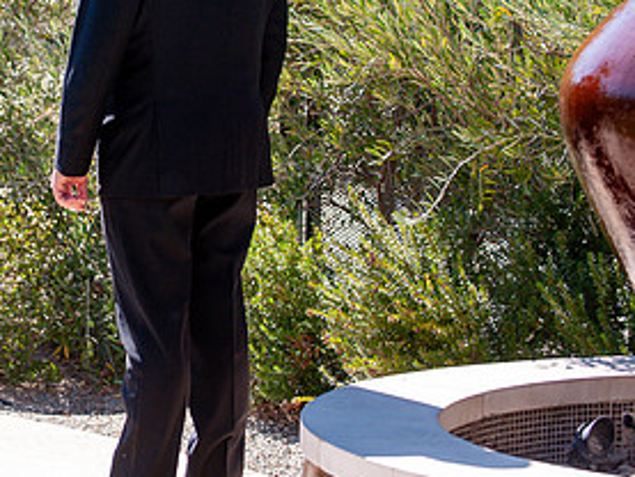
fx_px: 3615
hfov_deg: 10.0
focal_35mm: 197
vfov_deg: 7.5
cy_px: 122
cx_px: 41
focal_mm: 98
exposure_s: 1/2000
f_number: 4
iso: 500
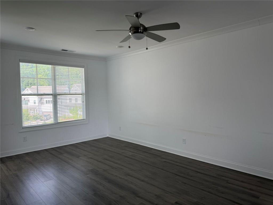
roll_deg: +1.4
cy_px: 102
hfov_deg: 71.6
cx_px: 136
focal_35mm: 24
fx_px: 189
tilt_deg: -1.7
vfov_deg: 56.8
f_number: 1.78
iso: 80
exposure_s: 1/236
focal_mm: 6.76
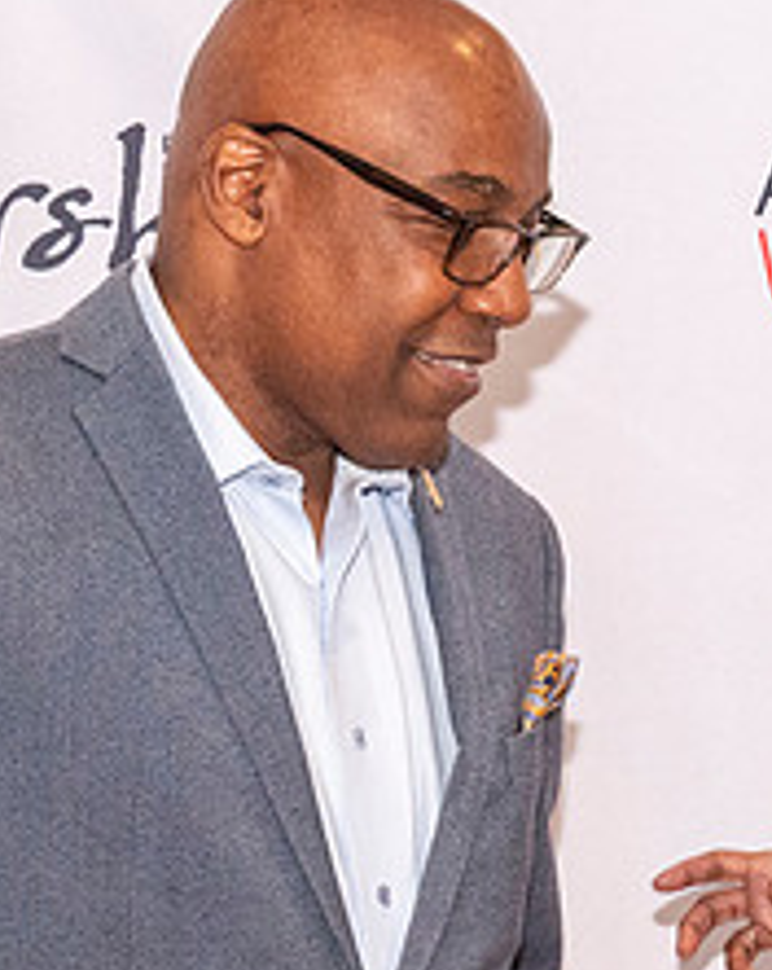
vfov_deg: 11.0
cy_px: 715
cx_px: 643
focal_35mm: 175
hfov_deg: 8.8
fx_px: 5012
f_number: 11
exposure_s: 1/125
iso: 2000
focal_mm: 44
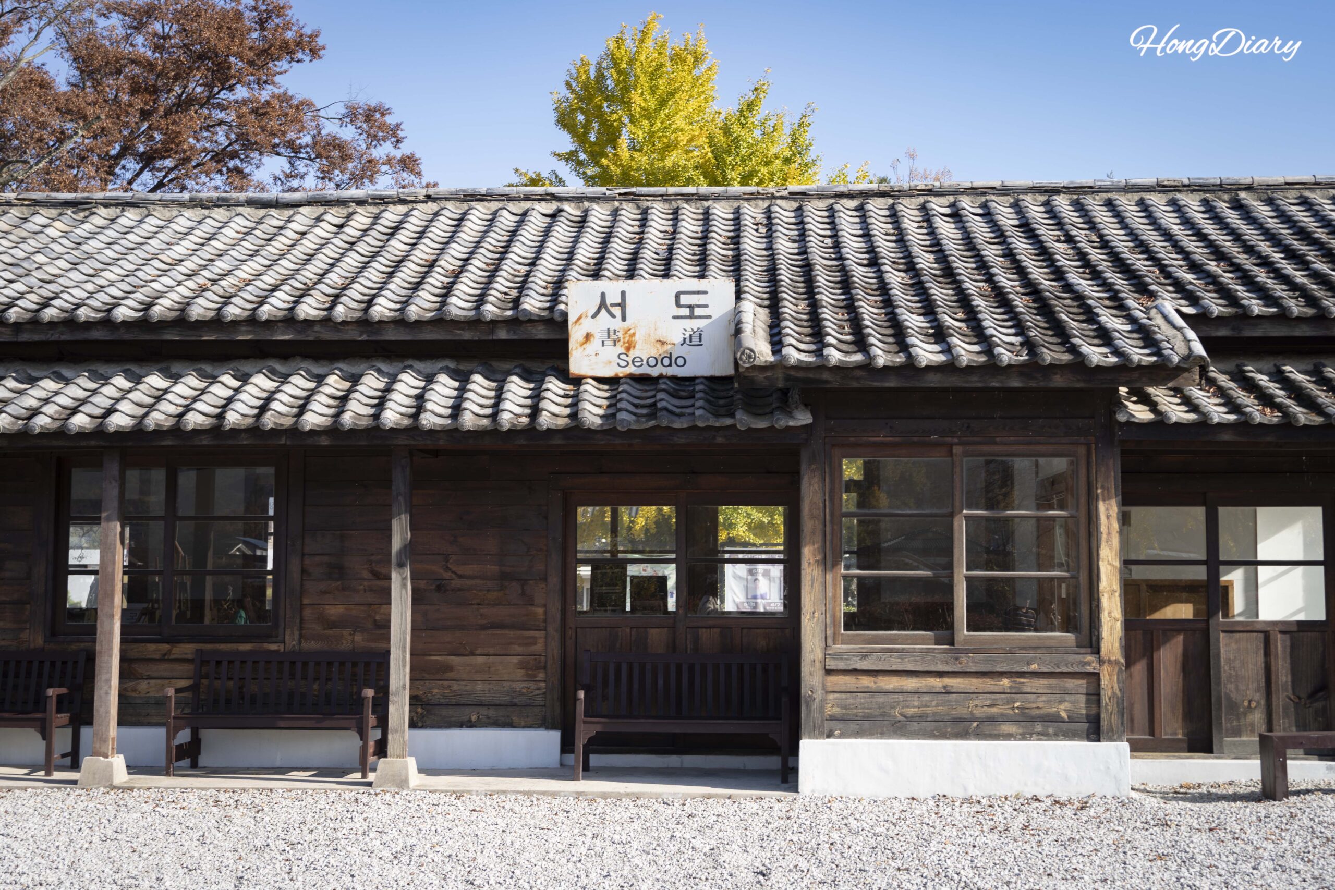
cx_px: 668
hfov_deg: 44.5
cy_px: 445
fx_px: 1632
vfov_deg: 30.5
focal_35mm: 44
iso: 100
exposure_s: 1/160
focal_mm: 44
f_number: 5.6
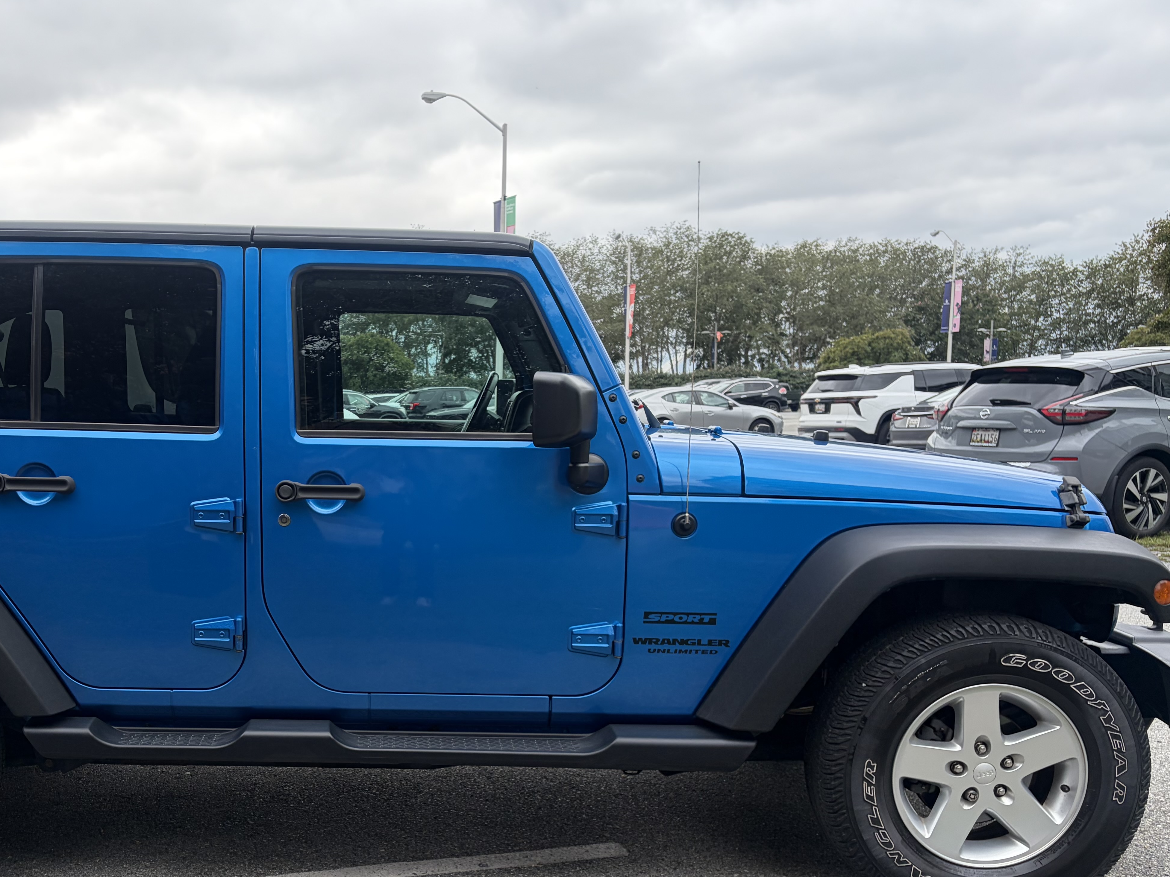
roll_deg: -0.3
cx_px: 363
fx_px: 1284
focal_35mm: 38
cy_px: 571
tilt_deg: -7.0
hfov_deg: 47.9
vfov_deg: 37.4
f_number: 1.6
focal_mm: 5.96
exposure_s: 1/1175
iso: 64
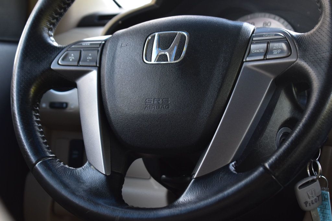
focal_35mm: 82
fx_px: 761
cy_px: 110
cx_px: 166
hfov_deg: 24.6
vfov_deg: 16.5
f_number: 6.3
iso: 400
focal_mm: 55
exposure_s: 1/20
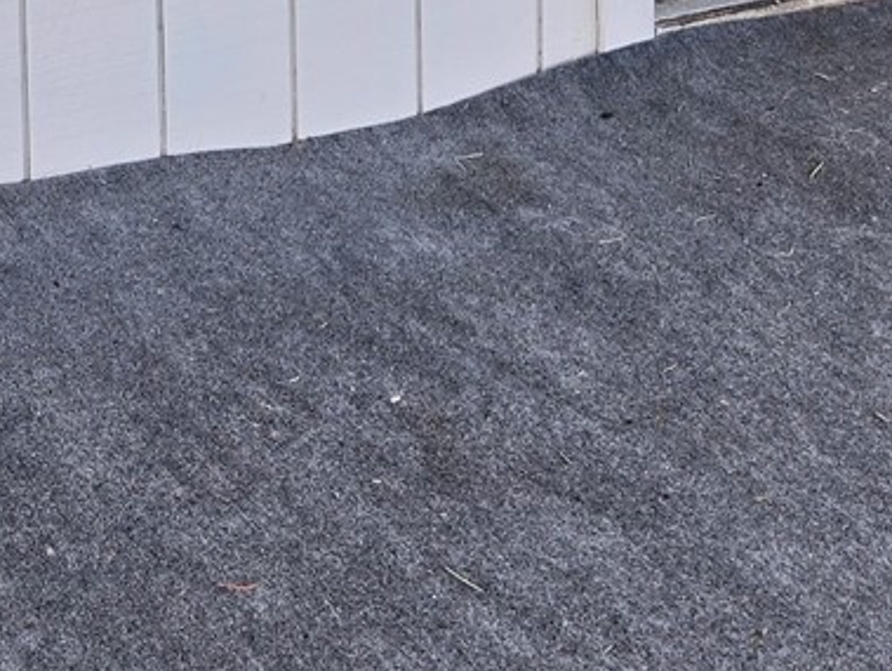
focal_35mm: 97
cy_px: -530
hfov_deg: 19.9
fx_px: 2502
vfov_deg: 13.7
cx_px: 129
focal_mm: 5.4
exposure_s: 1/180
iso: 25
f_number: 1.8
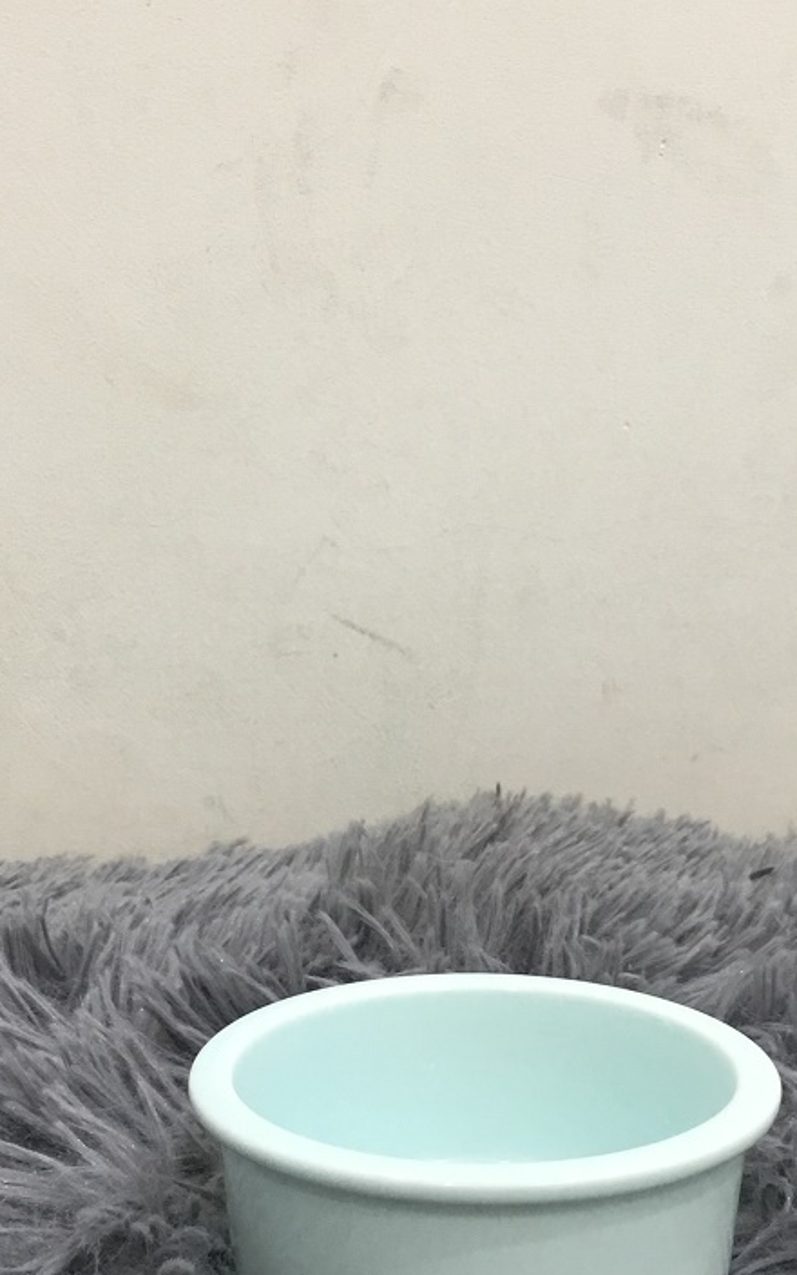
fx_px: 1946
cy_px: 824
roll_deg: +0.6
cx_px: 456
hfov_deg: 23.1
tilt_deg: -15.2
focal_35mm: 56
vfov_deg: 36.0
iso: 100
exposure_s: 1/33
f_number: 2.4
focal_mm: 3.3
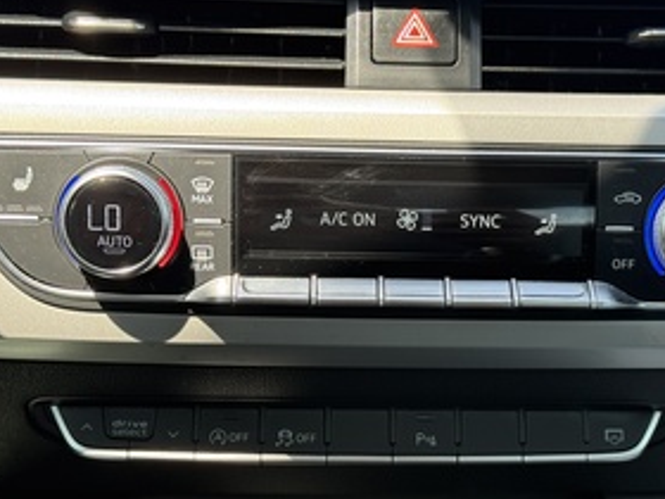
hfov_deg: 27.0
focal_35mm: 72
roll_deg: +0.0
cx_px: 406
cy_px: 341
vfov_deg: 20.4
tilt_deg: -16.8
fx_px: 1383
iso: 100
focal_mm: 6.76
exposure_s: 1/194
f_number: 1.78
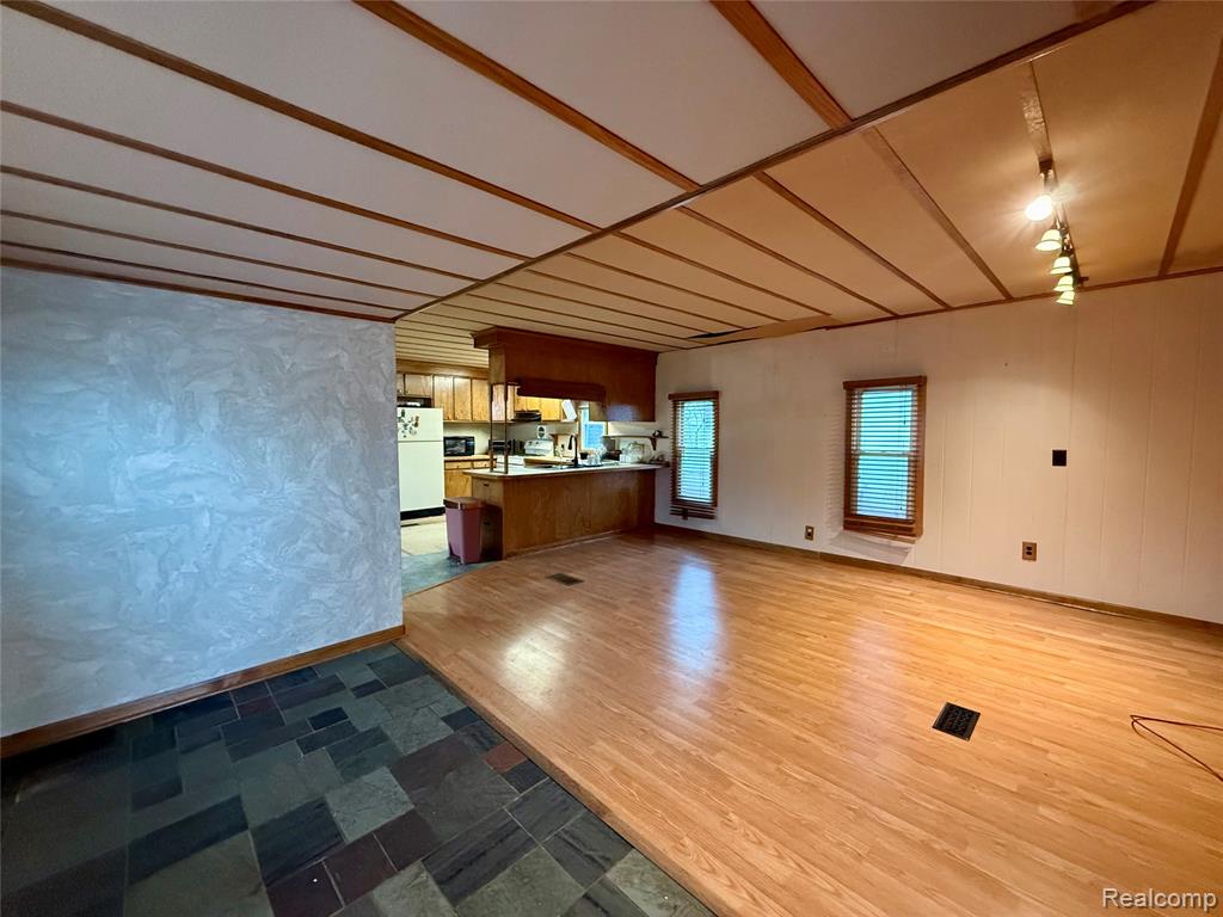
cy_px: 458
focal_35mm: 14
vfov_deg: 85.7
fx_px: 495
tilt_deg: -2.9
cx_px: 612
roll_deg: -0.7
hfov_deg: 102.1
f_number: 2.2
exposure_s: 1/60
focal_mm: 2.22
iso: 640
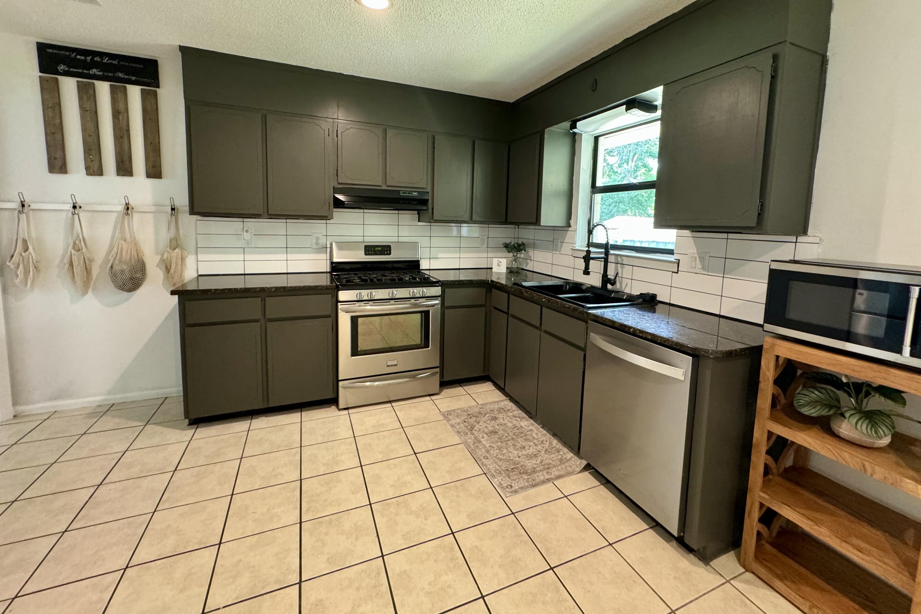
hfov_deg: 100.4
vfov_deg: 76.8
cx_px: 469
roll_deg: -1.1
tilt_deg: -6.3
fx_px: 384
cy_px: 261
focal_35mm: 15
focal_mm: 2.22
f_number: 2.2
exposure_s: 1/60
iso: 640
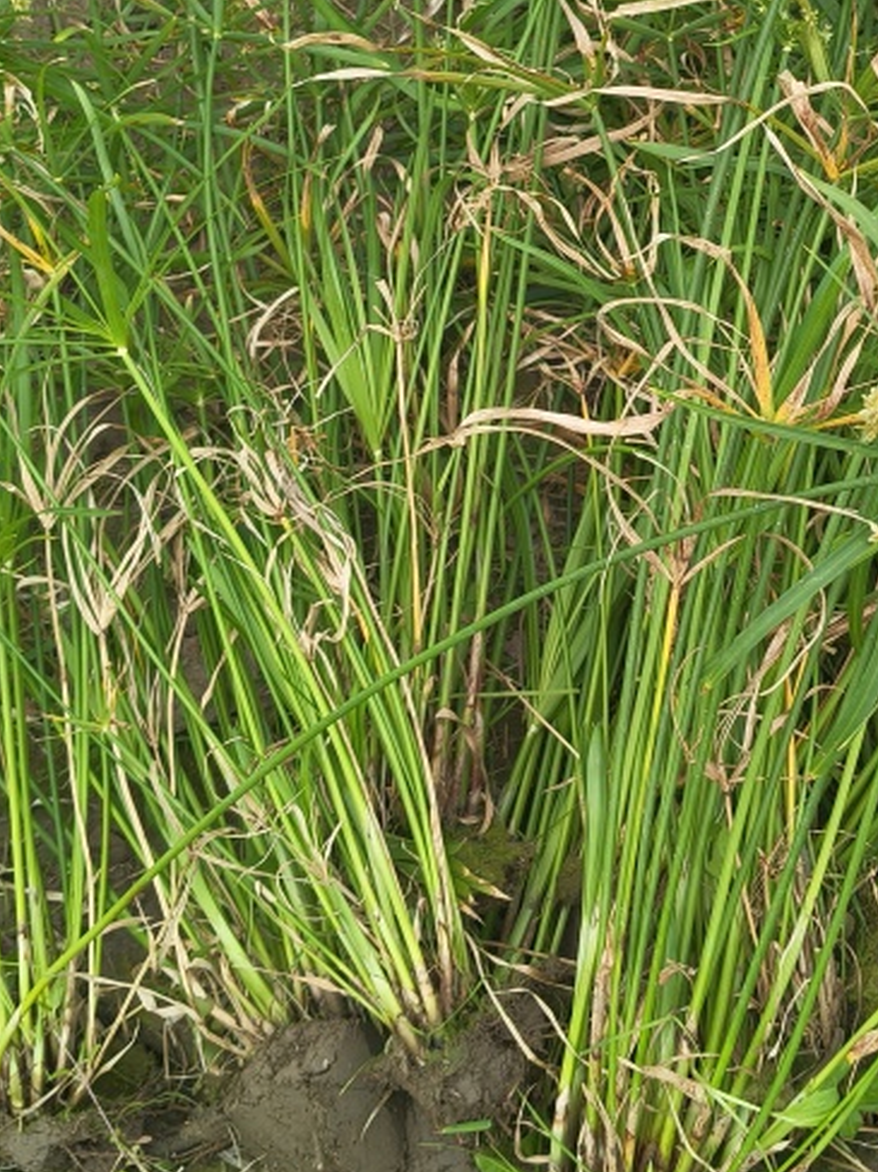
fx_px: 1929
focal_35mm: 57
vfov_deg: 33.4
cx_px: 683
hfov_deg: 25.3
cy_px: 355
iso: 100
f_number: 1.8
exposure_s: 1/100
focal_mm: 4.84
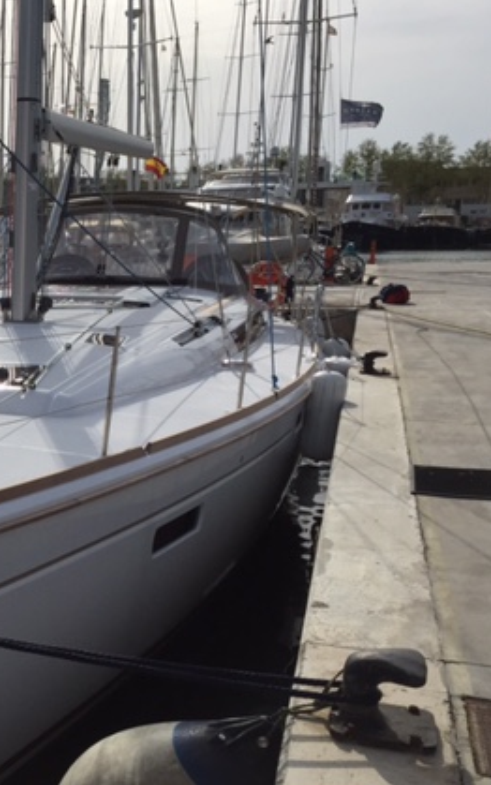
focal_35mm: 47
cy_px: 427
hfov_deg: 25.3
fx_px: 1006
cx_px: -56
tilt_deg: -9.2
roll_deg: +0.8
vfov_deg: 42.6
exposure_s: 1/5650
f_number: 2.2
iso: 32
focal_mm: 4.15
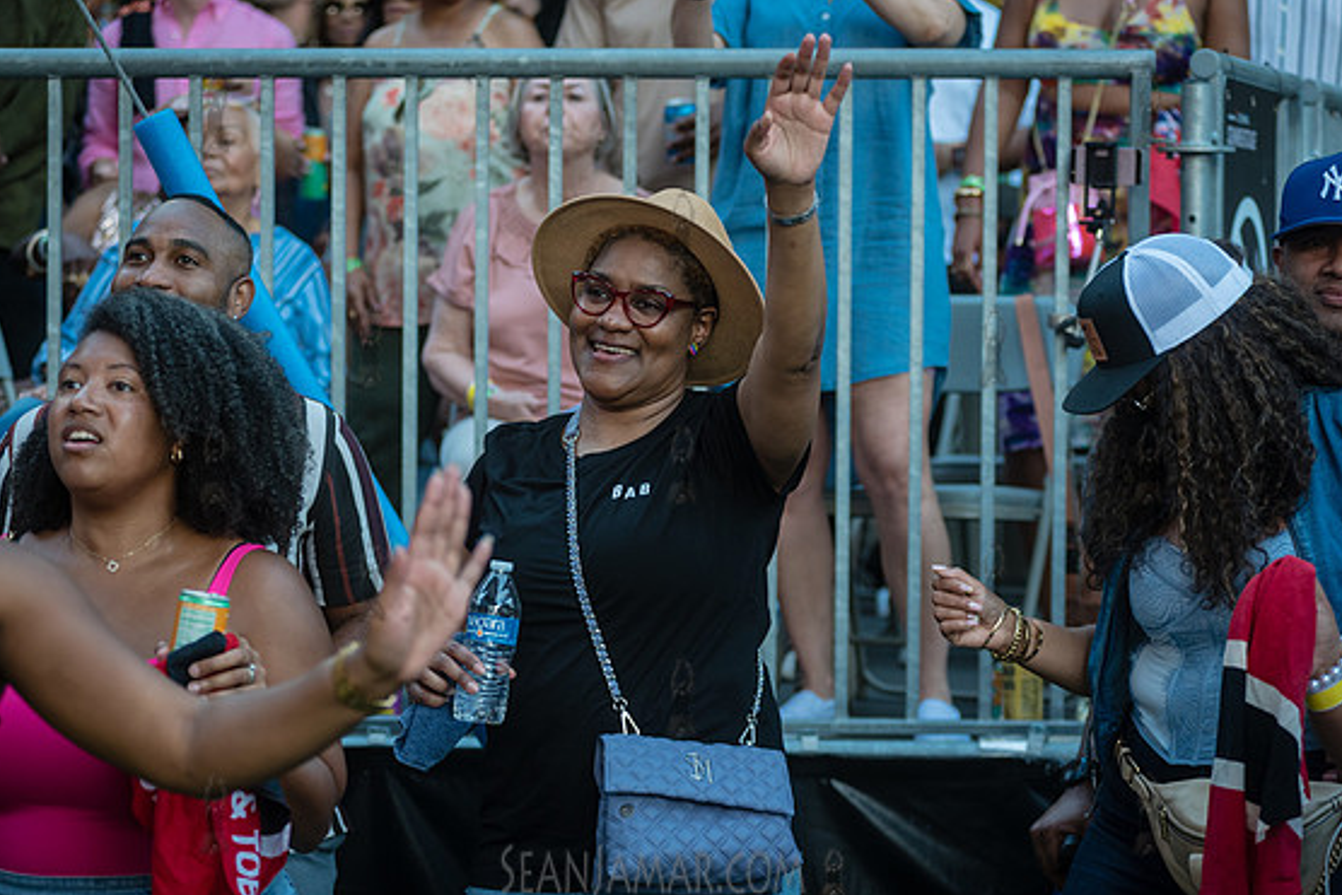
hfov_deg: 21.2
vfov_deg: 14.3
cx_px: 681
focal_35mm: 96
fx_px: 3579
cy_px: 462
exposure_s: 1/400
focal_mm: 92
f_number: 3.5
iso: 1000
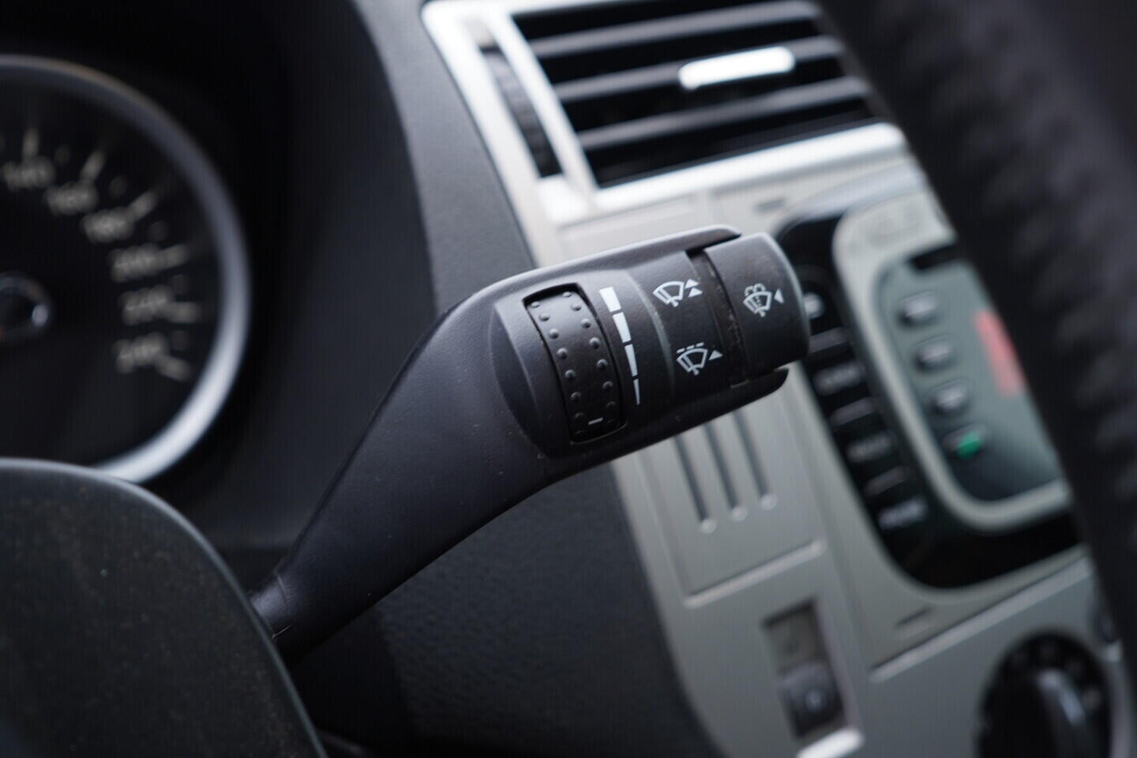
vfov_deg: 36.9
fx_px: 1137
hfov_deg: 53.1
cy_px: 379
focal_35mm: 36
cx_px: 568
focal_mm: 24
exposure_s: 1/40
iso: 200
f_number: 2.8
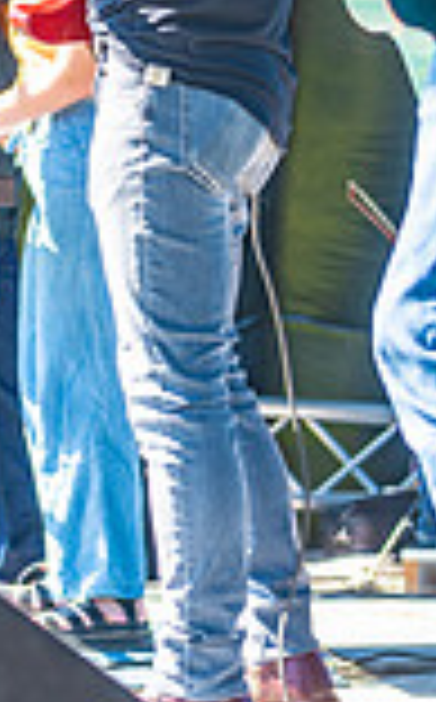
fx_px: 3931
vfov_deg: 10.1
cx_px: 112
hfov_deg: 6.3
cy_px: -122
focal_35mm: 206
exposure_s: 1/200
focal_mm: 70
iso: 100
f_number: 2.8
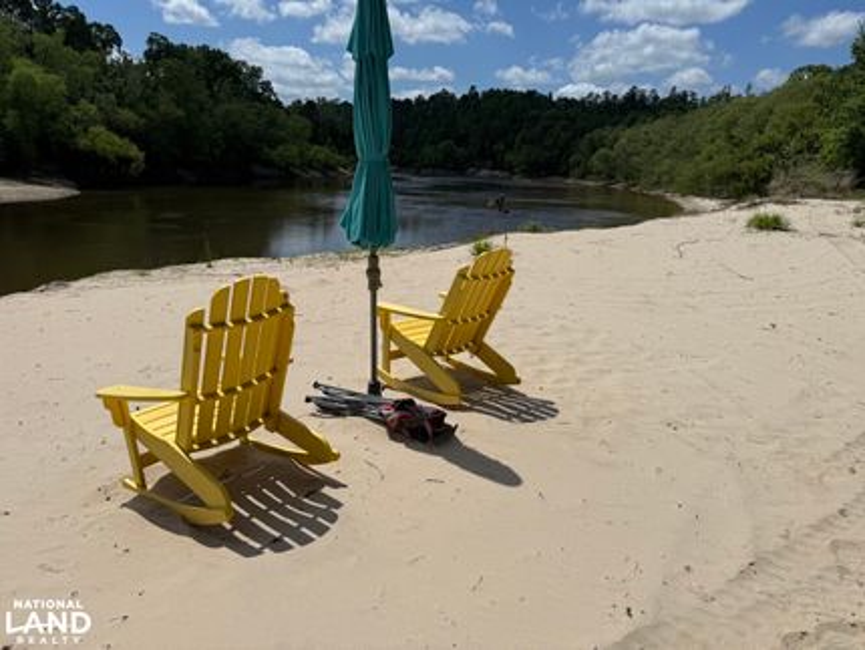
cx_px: 432
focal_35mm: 24
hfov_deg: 71.6
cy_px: 325
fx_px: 600
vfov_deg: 56.9
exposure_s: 1/14286
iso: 80
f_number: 1.78
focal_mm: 6.76
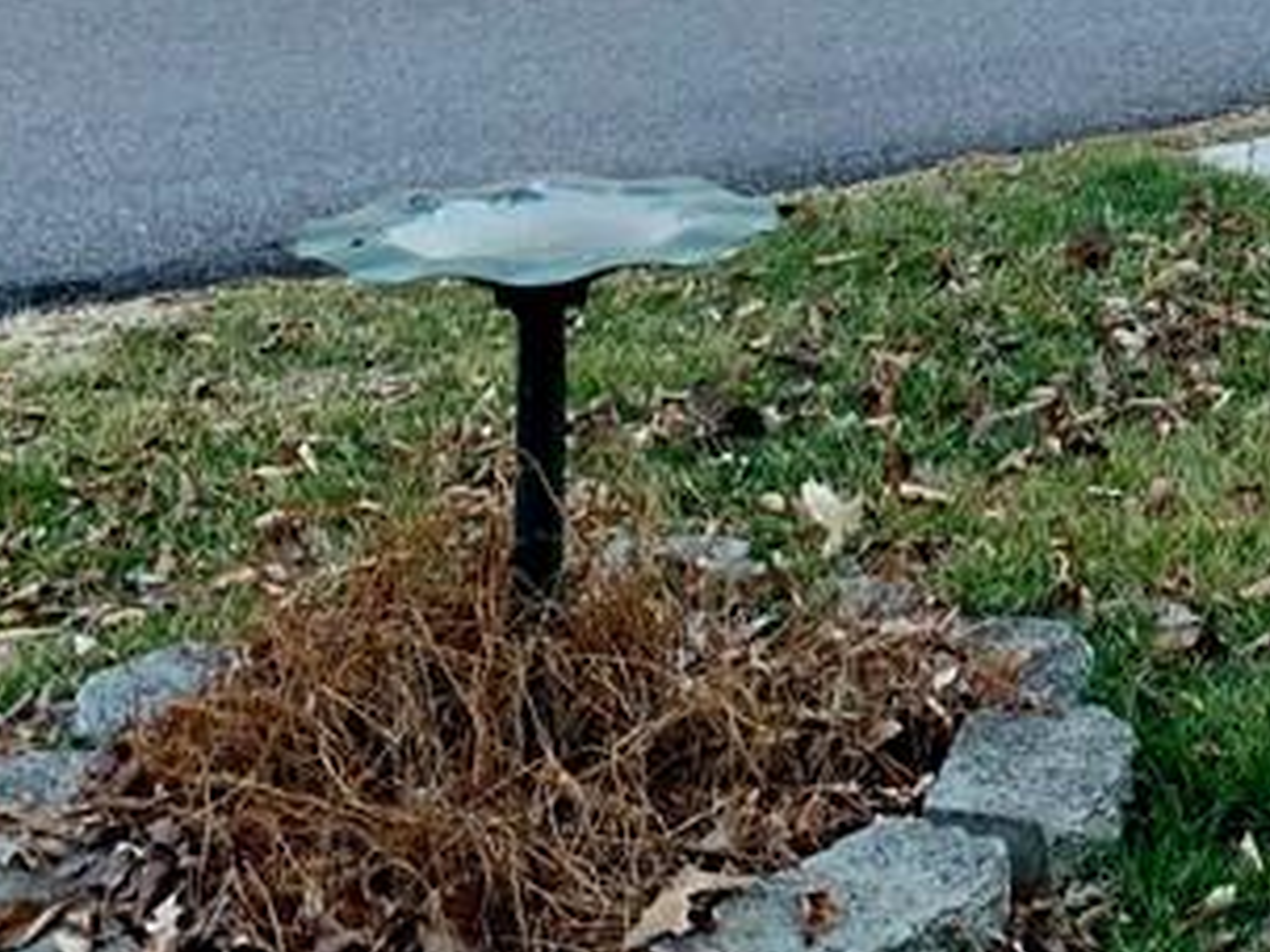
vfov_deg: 15.6
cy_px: -424
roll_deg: +0.9
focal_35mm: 88
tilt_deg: -4.6
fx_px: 3227
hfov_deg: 20.2
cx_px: 1689
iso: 25
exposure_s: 1/214
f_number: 1.8
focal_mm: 4.25
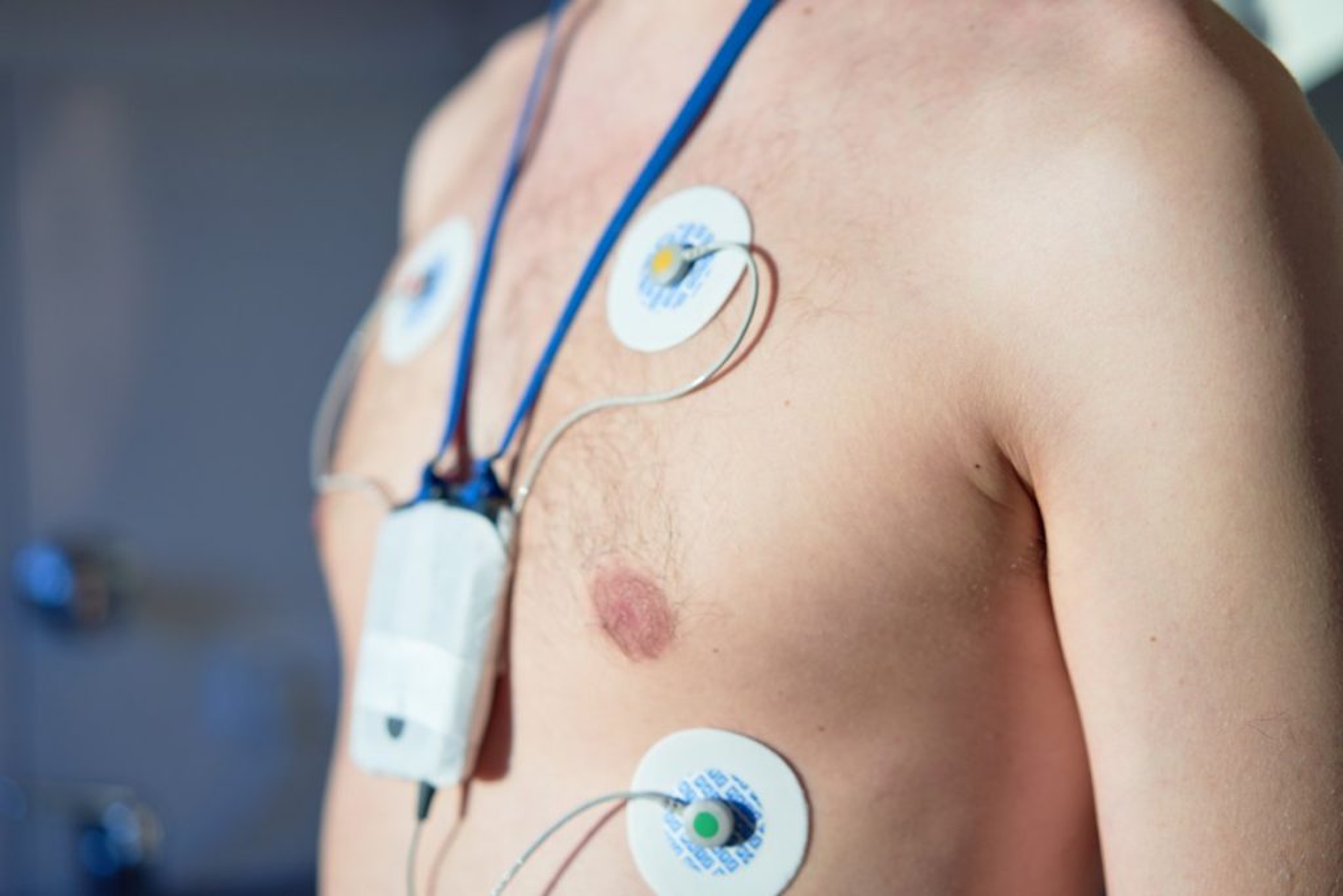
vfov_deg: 24.6
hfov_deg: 36.2
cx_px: 672
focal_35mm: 55
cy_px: 448
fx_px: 2052
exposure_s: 1/1000
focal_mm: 55
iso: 100
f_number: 2.2
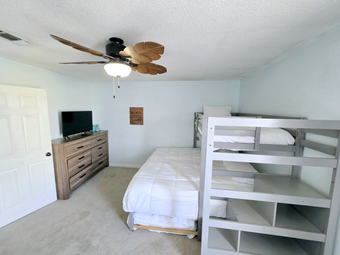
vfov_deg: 89.9
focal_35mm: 13
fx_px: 128
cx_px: 170
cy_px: 128
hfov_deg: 106.2
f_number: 1.9
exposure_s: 1/120
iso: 250
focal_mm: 2.2
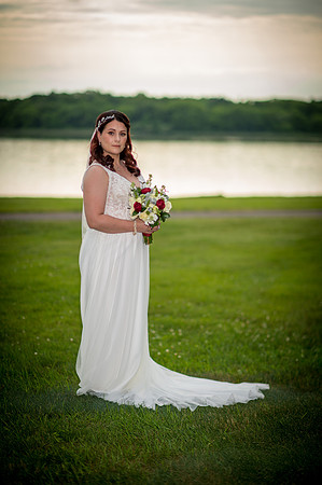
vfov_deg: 23.9
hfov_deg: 16.0
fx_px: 1143
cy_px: 242
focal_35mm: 85
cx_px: 161
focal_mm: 85
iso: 100
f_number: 1.4
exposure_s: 1/1000
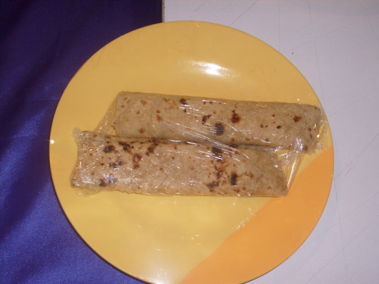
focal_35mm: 52
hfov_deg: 36.8
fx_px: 569
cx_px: 190
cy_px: 142
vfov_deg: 28.0
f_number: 3.3
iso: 100
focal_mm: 8.7
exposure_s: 1/60
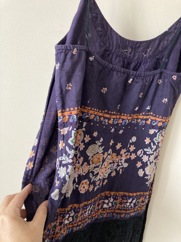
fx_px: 195
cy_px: 121
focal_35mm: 28
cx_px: 90
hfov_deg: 49.7
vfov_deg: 63.4
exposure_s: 1/32
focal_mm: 3.99
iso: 400
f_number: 1.8
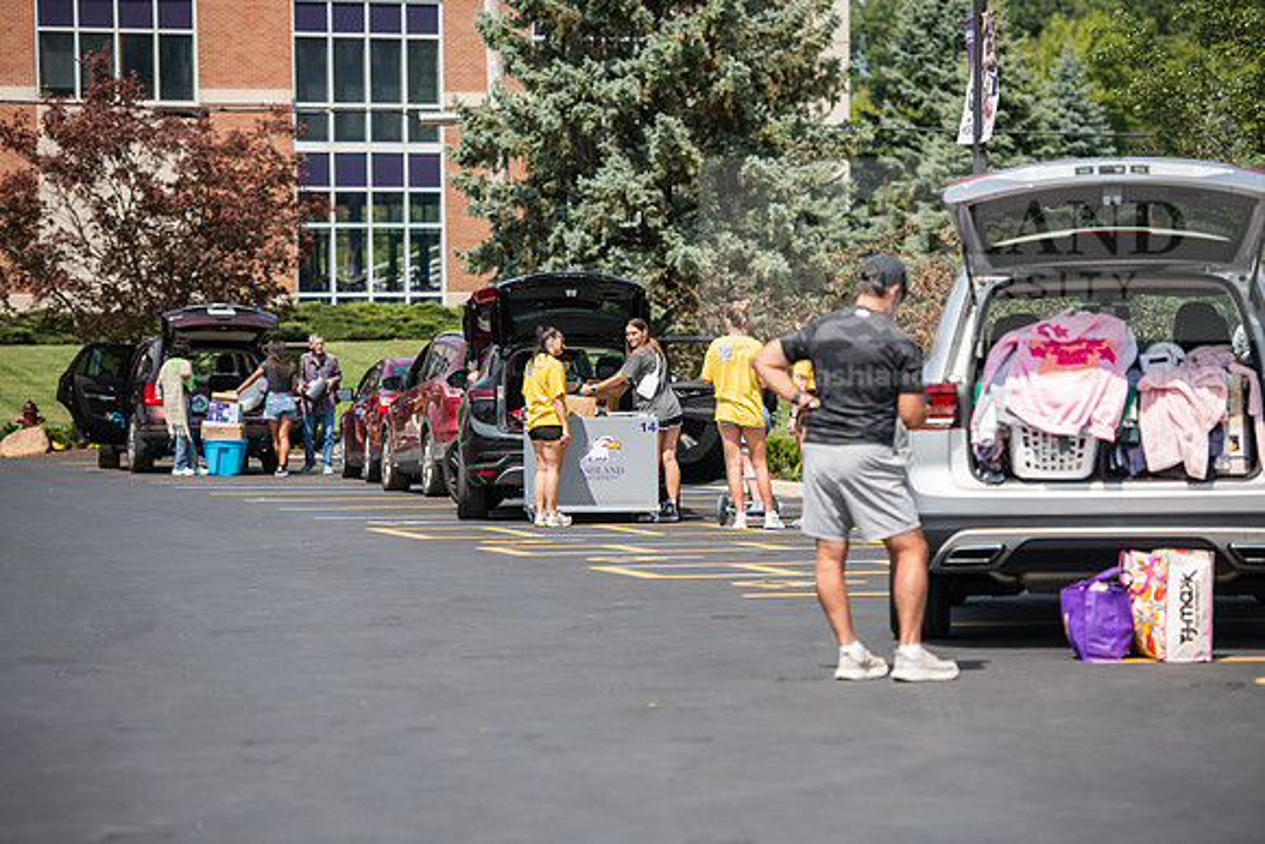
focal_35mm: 140
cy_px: 422
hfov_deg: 14.7
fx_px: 4920
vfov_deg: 9.8
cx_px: 632
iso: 64
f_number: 3.5
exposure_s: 1/500
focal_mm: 140
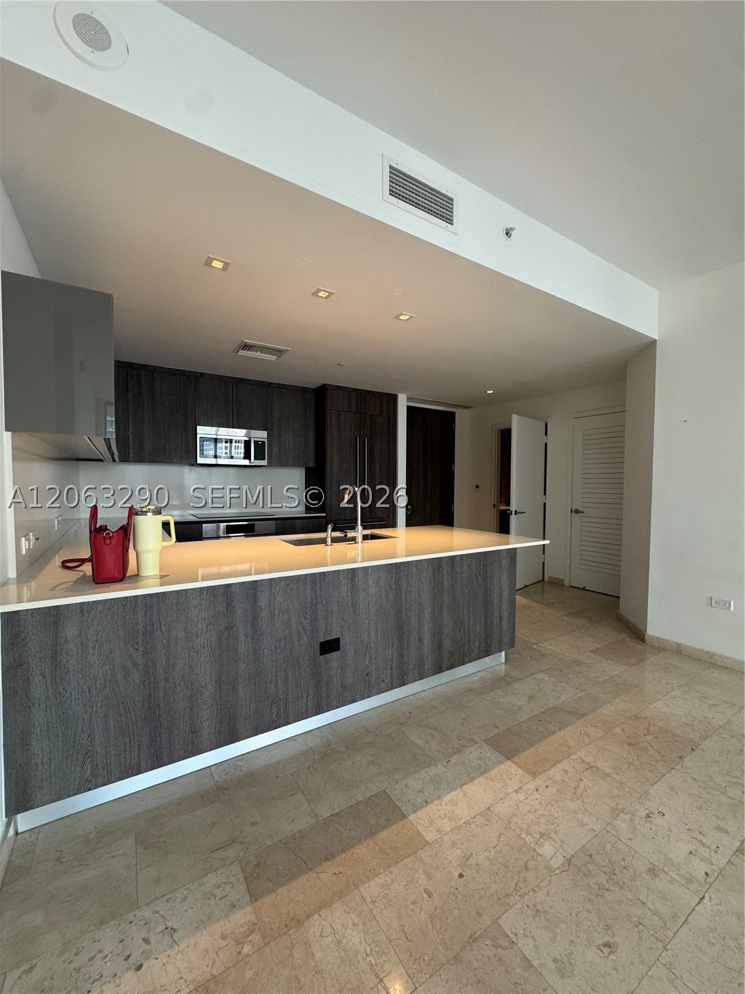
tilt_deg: -2.4
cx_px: 372
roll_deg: +0.3
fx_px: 402
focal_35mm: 14
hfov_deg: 85.7
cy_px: 497
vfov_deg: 102.1
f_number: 2.2
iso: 200
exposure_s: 1/60
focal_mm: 2.22
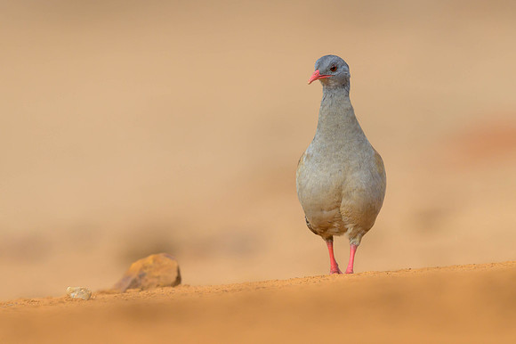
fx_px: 14145
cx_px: 213
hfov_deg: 2.1
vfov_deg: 1.4
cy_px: 182
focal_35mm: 987
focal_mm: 560
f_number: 5.6
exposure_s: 1/1000
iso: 360
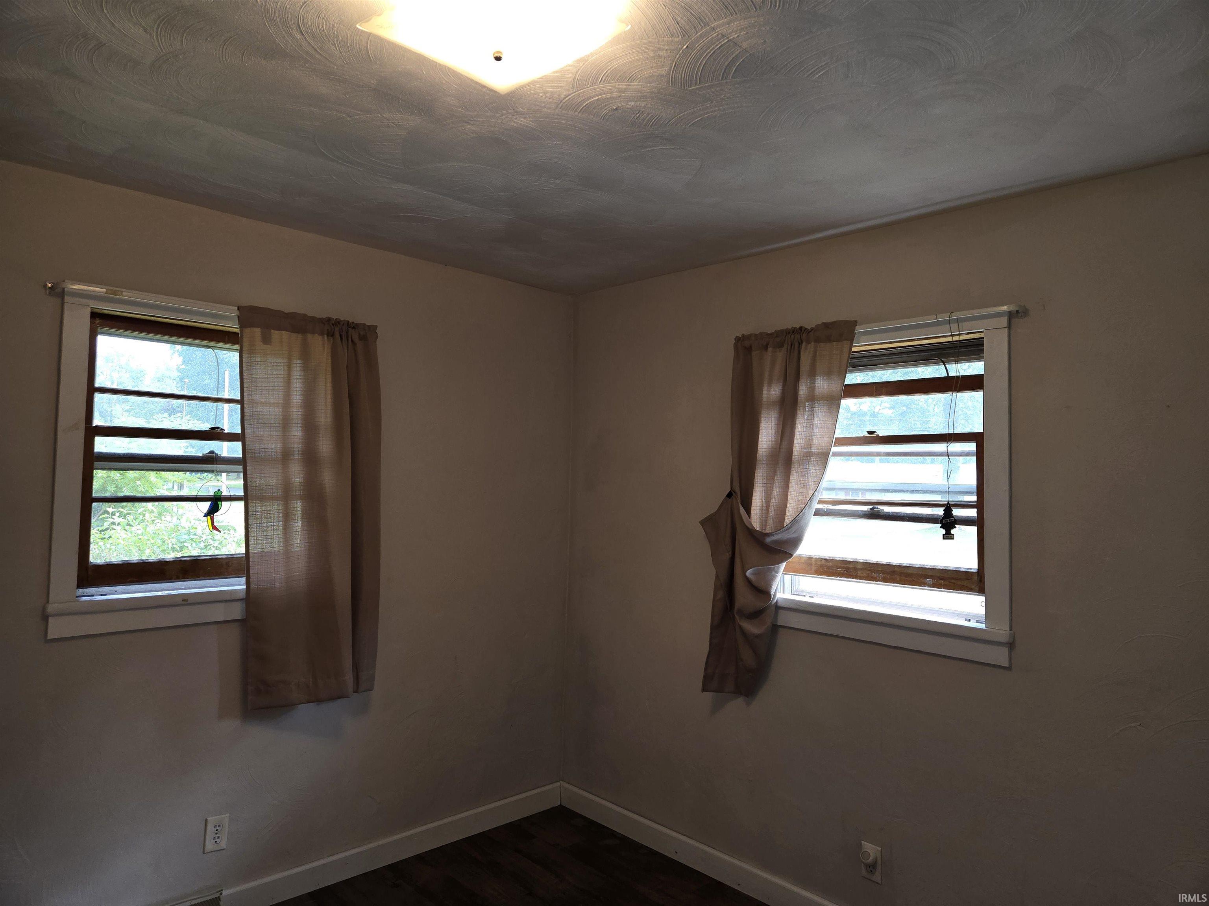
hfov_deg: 73.9
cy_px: 453
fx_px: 803
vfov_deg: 58.9
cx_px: 604
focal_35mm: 23
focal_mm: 5.4
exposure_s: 1/60
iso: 50
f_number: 1.8
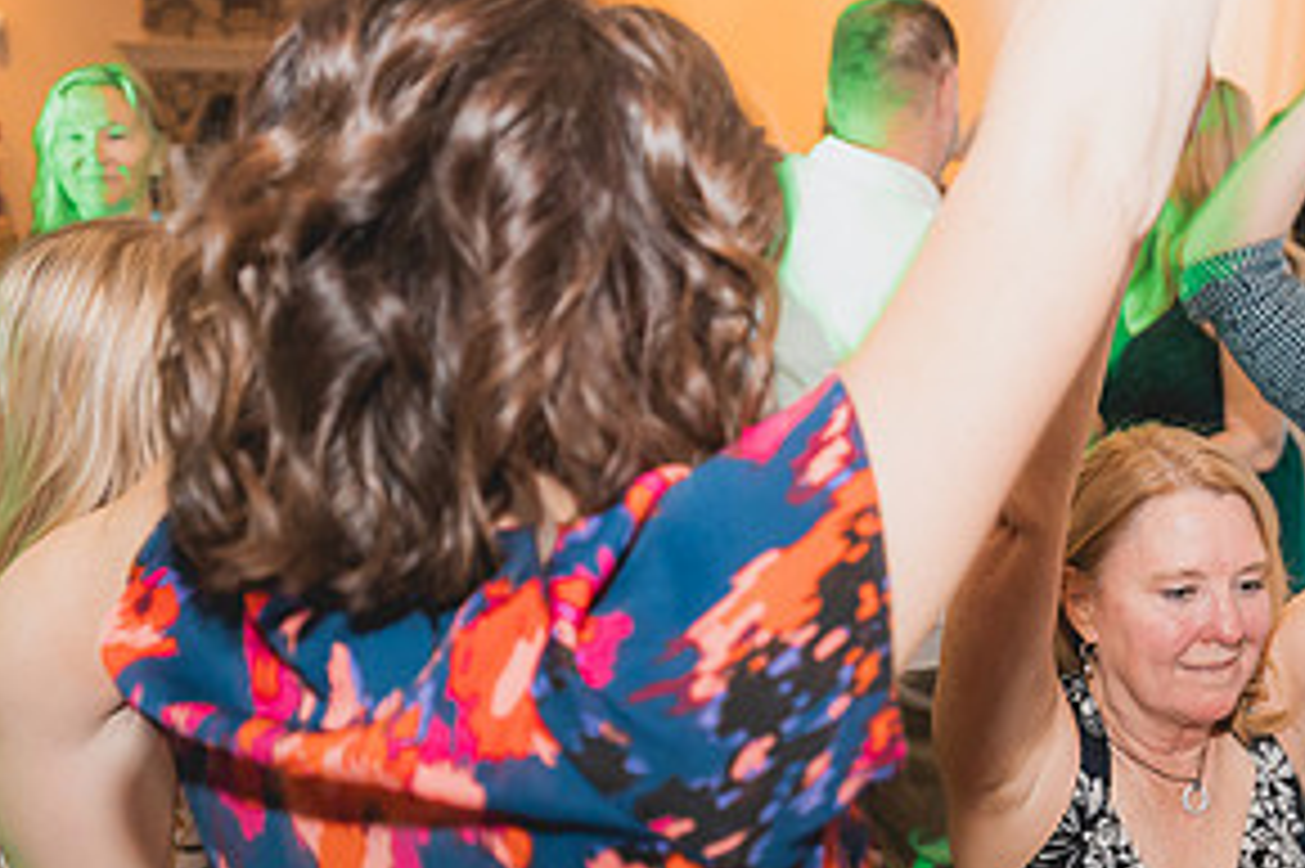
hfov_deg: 35.2
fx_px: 2029
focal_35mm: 56
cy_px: 564
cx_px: 896
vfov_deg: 24.1
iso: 2500
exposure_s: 1/40
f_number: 2.8
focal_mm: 28
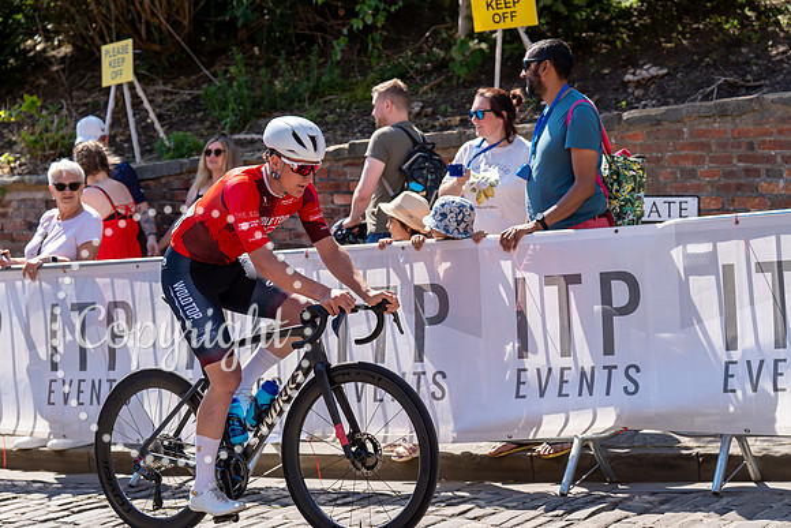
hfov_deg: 28.8
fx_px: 1538
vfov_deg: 19.5
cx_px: 396
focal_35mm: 70
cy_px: 264
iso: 160
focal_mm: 70
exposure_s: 1/1000
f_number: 3.5
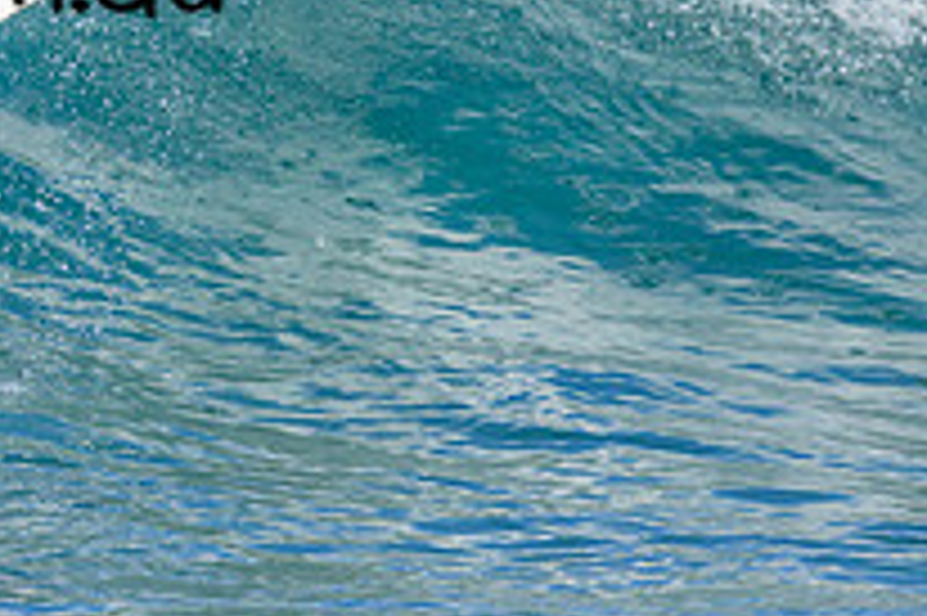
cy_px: -17
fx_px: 63035
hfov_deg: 0.8
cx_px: -201
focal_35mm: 2450
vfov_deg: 0.6
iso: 500
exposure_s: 1/2000
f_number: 6.3
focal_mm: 800
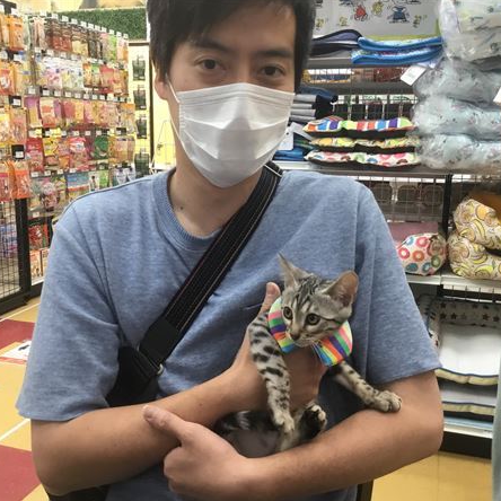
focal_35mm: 37
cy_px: 250
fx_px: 606
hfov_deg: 44.9
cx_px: 235
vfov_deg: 44.9
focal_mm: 3.3
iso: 64
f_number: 2.4
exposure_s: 1/30
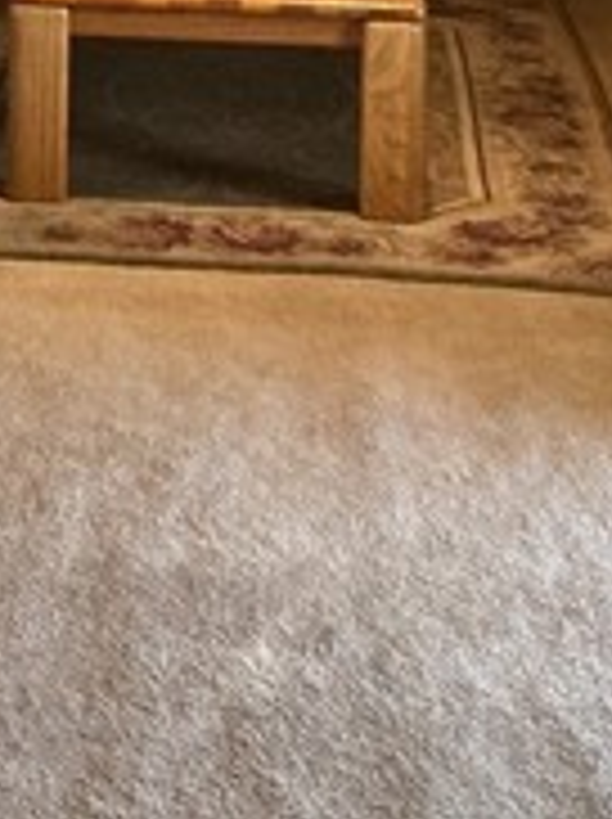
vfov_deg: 17.7
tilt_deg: -3.9
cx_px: -27
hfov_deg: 14.2
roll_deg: -0.3
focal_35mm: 102
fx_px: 2410
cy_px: -324
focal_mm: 3
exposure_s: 1/30
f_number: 1.8
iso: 250
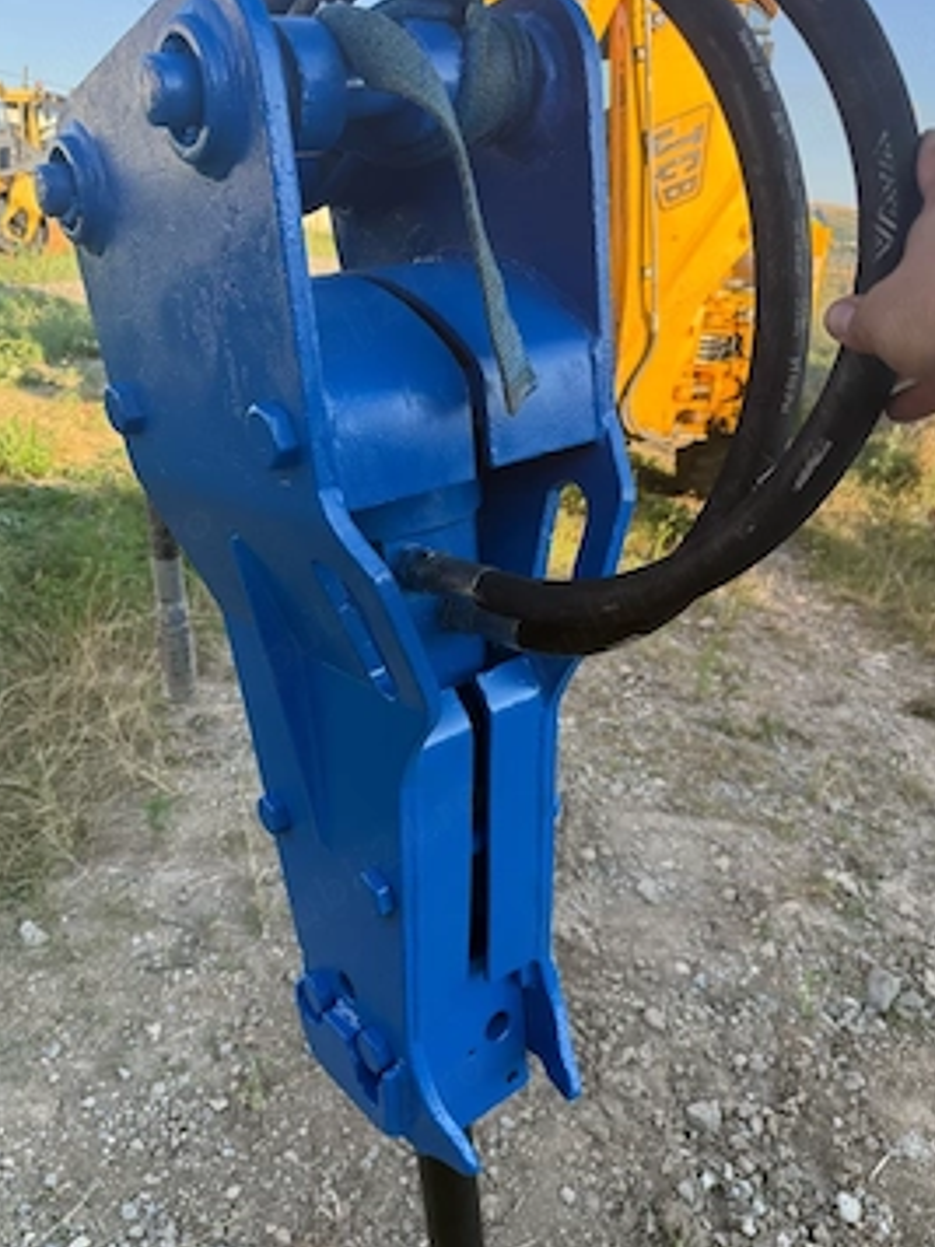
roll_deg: -6.0
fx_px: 972
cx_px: 441
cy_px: 634
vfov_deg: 65.3
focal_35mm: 27
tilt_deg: -22.1
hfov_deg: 51.3
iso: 100
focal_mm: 6.76
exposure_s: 1/654
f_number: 1.78
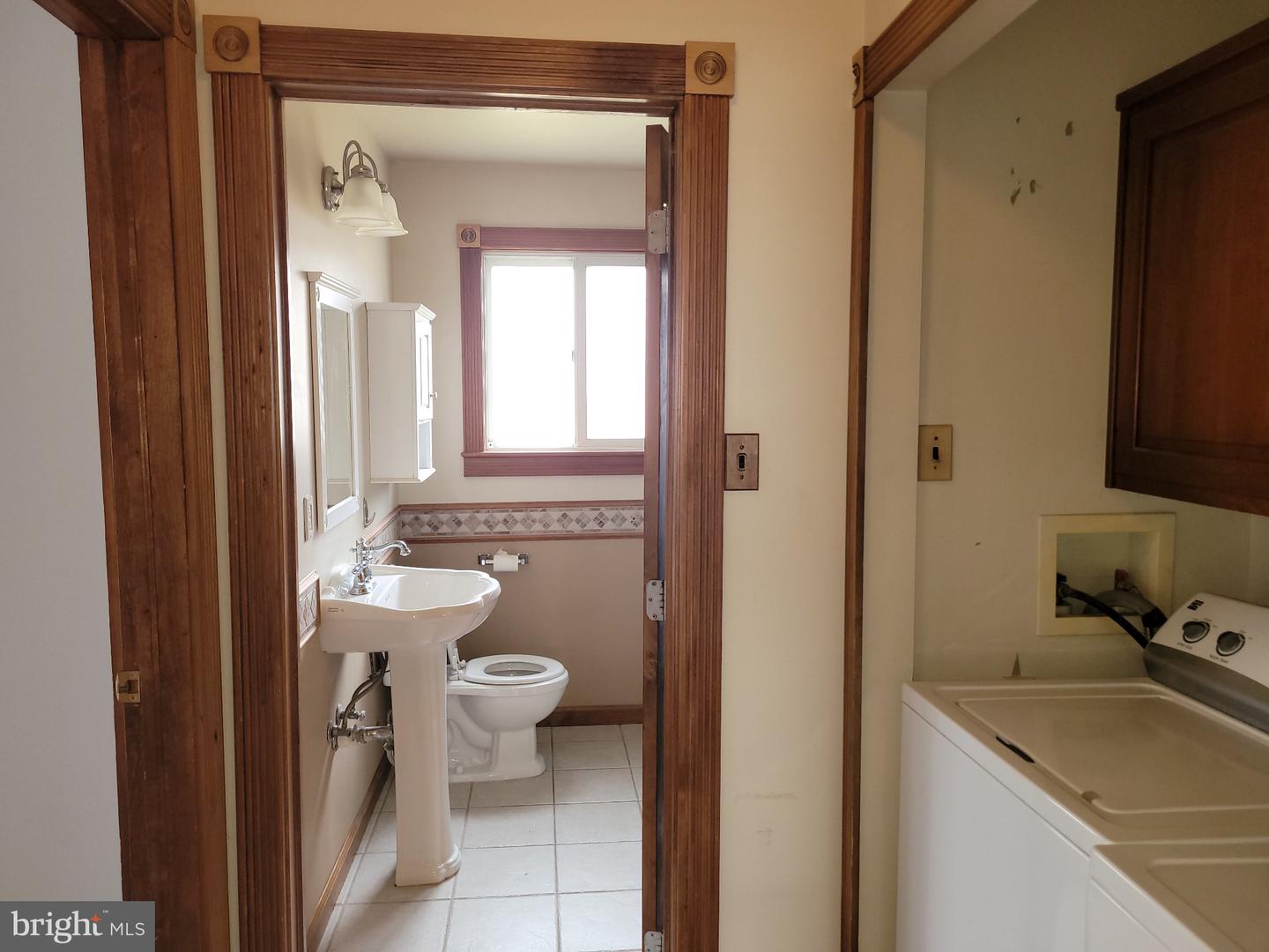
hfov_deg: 67.3
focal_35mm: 26
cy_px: 476
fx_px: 953
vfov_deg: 53.1
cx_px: 634
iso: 100
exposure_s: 1/24
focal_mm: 5.4
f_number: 1.8
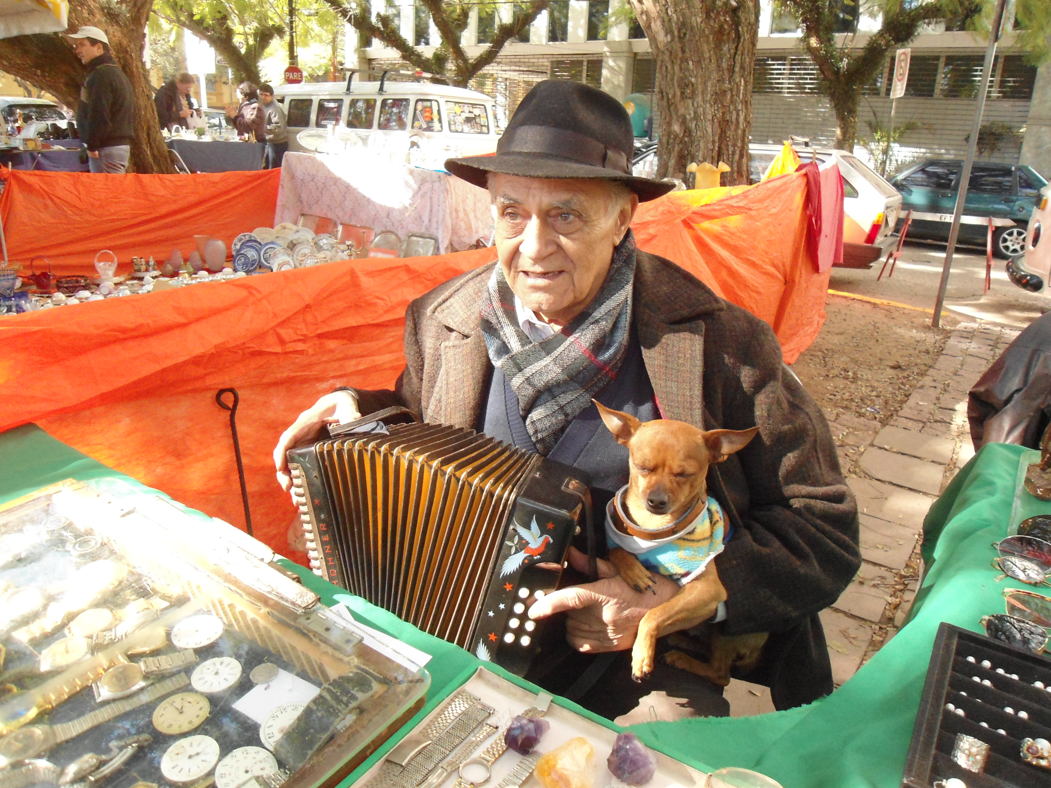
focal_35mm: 26
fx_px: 789
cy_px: 394
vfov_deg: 53.1
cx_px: 526
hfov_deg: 67.3
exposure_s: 1/250
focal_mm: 4.7
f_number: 2.8
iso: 400
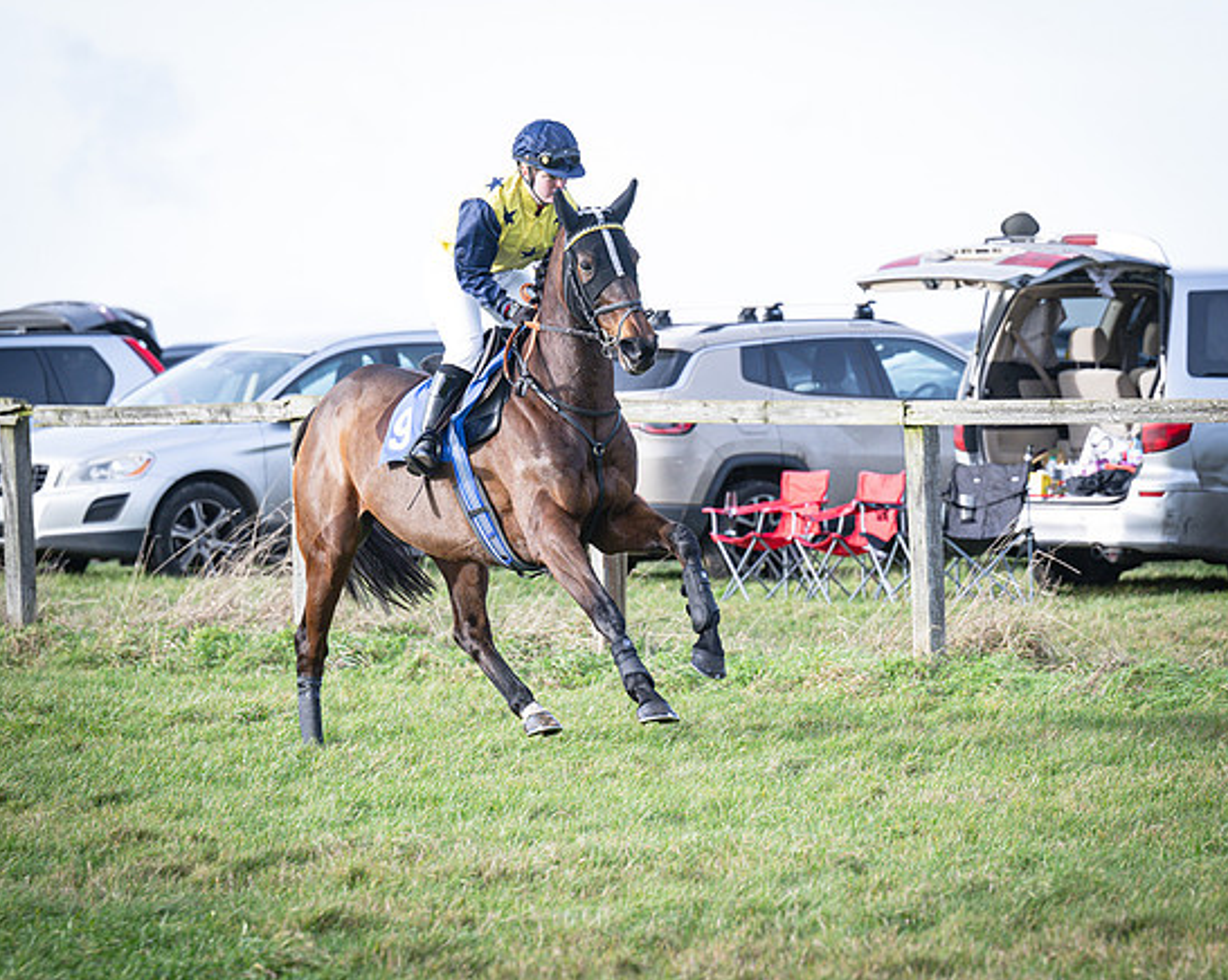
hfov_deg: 7.9
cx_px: 758
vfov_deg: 6.3
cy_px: 481
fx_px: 8862
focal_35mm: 244
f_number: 4
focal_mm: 140
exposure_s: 1/1000
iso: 400
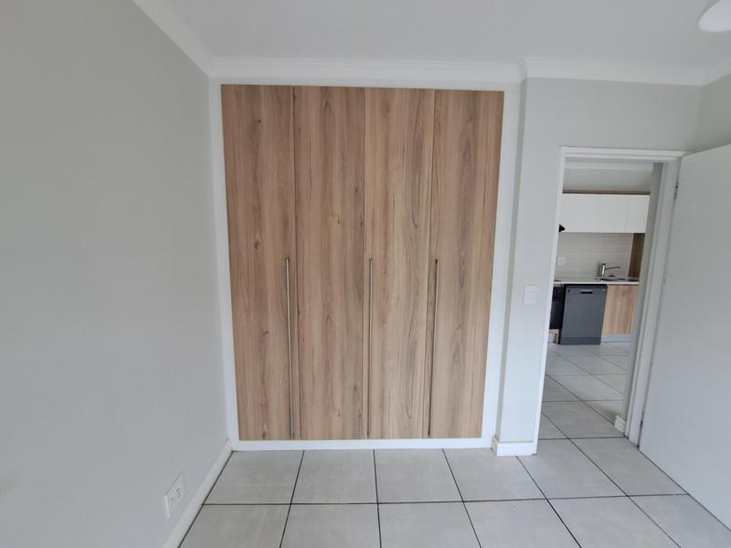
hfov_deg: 106.2
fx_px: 275
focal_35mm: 13
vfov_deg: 89.9
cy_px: 274
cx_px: 366
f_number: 2.2
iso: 64
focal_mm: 1.74
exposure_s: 1/100
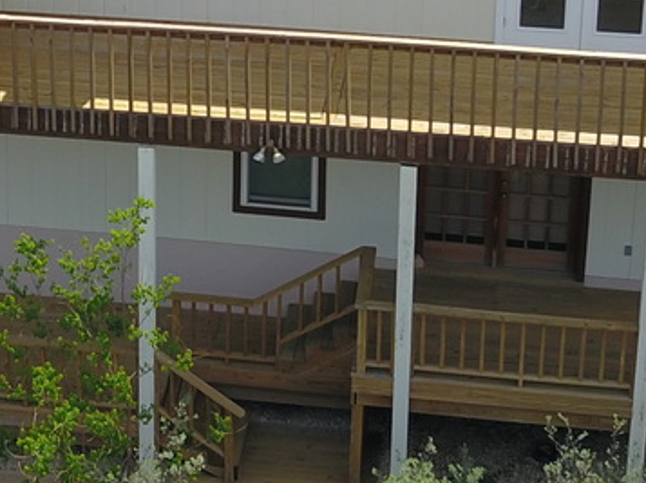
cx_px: 145
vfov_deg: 13.7
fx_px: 1958
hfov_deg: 18.6
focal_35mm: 105
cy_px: -74
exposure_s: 1/1131
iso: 100
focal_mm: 4.73
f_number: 2.2
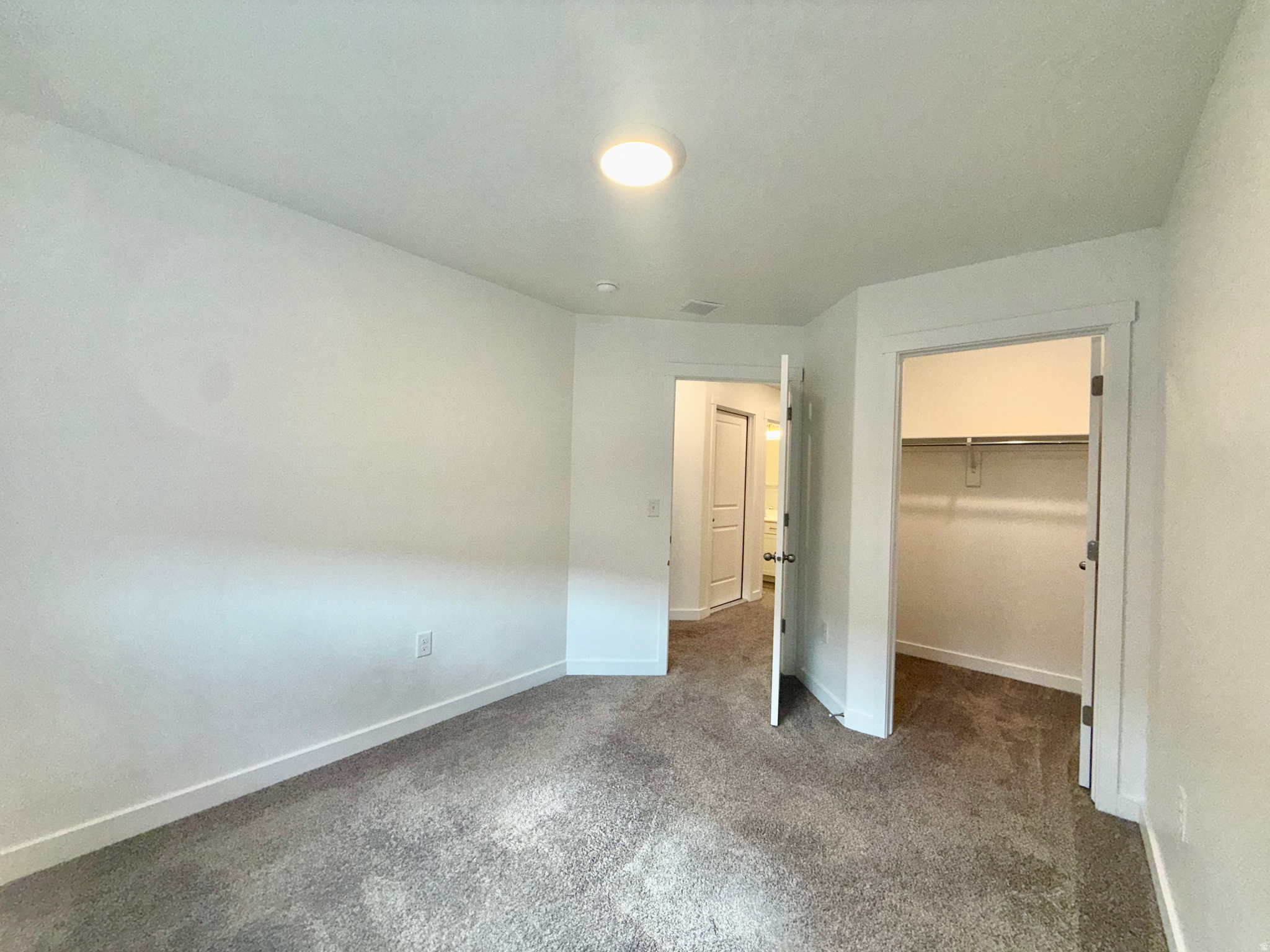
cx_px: 635
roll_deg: -1.7
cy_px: 476
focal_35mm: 14
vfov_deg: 85.7
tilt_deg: +1.0
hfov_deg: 102.1
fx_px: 514
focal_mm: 2.22
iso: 100
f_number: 2.2
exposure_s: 1/122
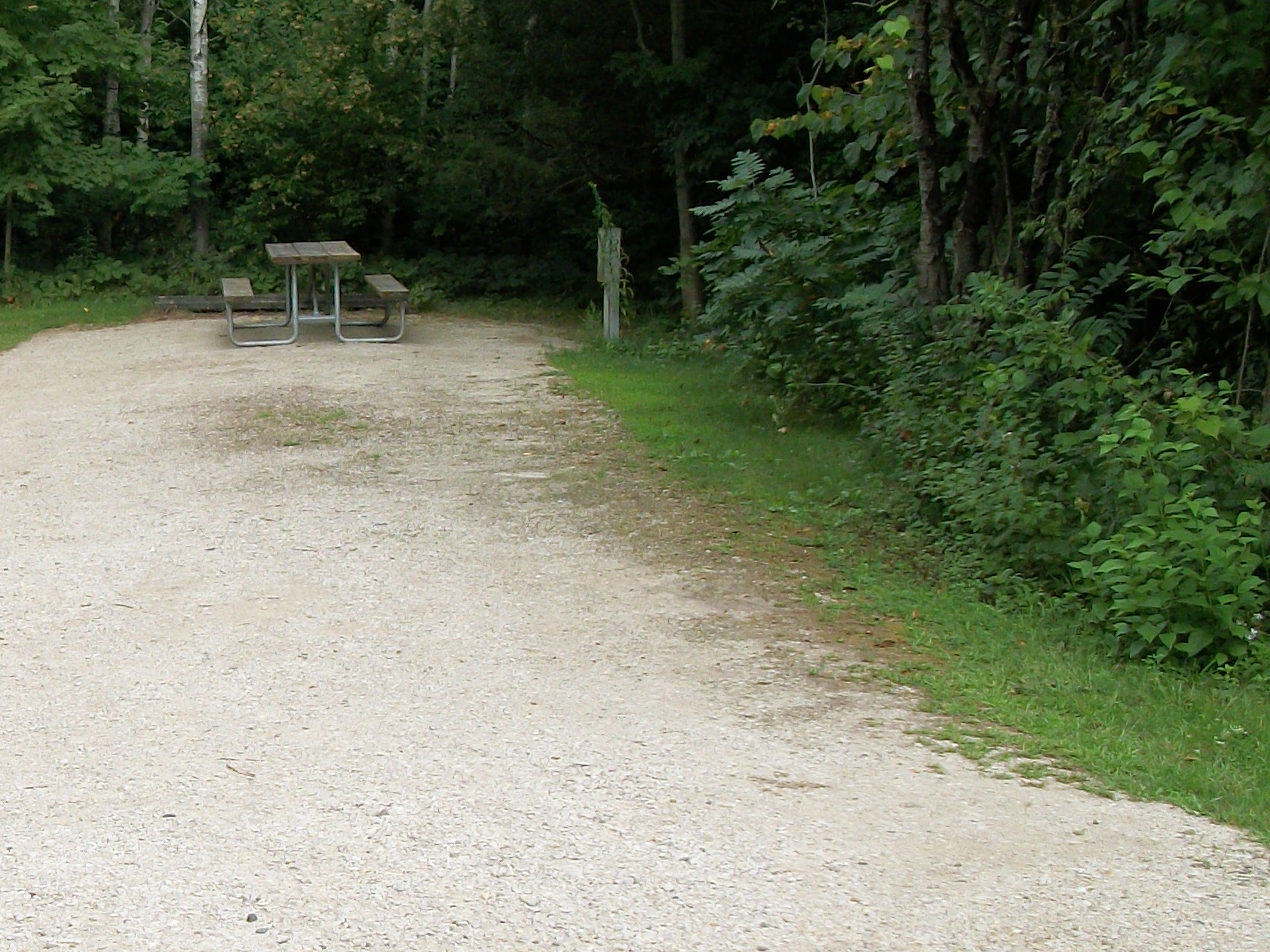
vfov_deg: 19.3
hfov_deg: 24.6
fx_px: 2788
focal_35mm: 76
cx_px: 39
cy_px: 676
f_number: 2.9
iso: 80
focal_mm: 5.7
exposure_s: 1/400
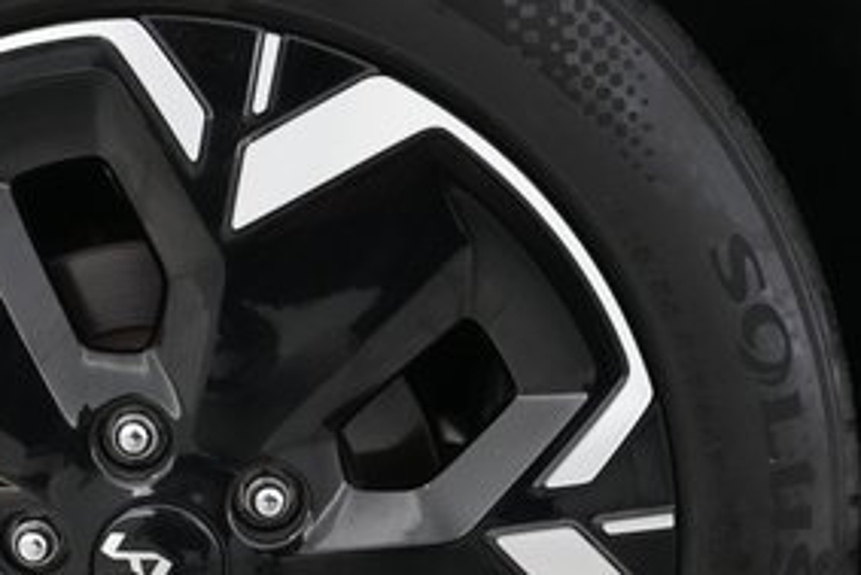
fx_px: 1460
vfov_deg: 21.8
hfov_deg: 32.5
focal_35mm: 61
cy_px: 520
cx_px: 259
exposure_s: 1/100
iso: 5000
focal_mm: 27
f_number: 4.5
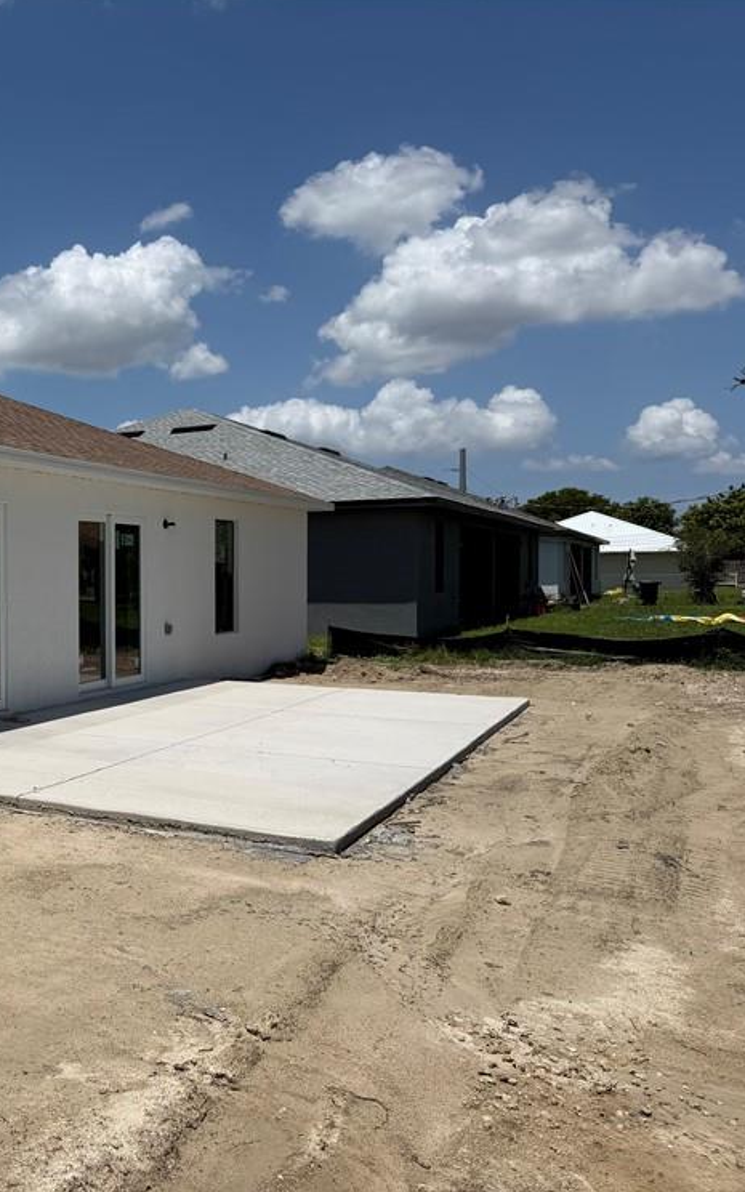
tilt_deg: -1.3
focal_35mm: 35
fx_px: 1137
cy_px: 606
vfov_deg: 55.3
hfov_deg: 32.7
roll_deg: +1.6
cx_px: -37
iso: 80
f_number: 1.78
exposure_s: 1/11905
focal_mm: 6.76
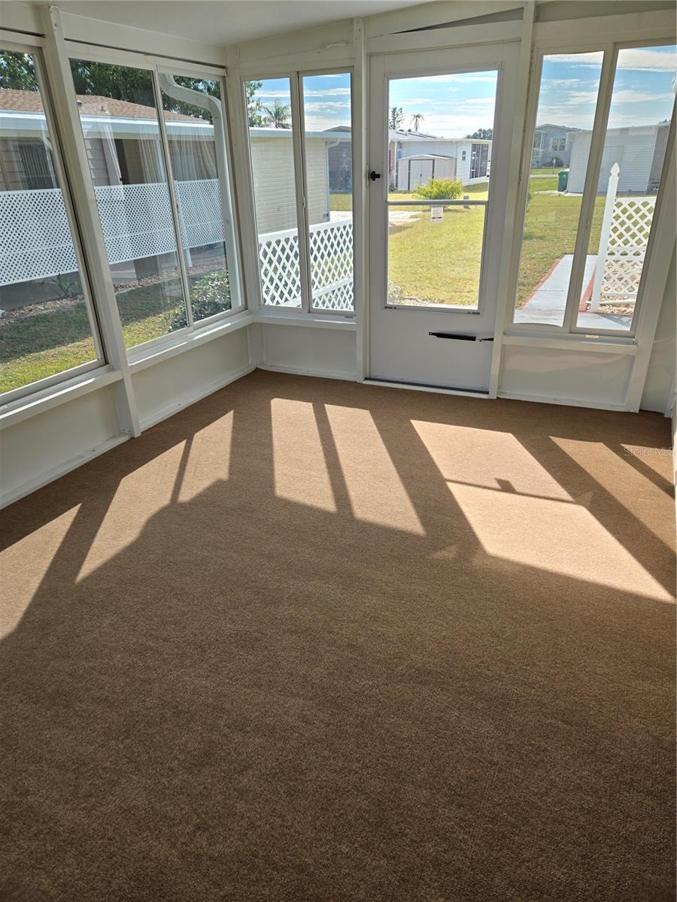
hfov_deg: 58.9
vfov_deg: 73.9
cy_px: 451
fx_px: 600
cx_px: 338
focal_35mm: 23
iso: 25
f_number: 1.8
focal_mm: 5.4
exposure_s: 1/767
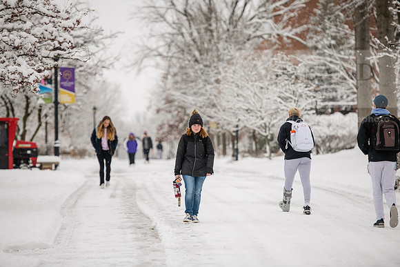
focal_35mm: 175
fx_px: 1945
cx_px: 200
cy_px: 134
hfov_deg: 11.7
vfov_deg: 7.9
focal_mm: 175
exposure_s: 1/640
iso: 125
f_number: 3.2
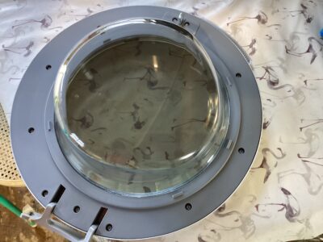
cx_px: 162
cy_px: 121
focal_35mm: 31
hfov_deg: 58.4
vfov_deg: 45.4
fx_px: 289
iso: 400
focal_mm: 3.3
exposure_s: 1/50
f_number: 2.4
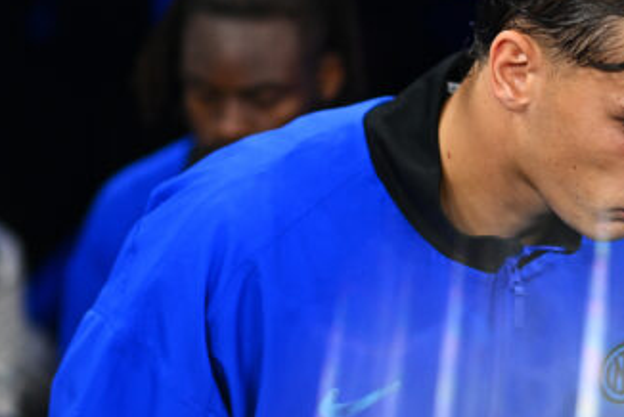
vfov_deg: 8.8
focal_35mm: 157
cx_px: 285
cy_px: 215
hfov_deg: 13.1
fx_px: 2724
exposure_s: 1/800
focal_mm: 50
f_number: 1.4
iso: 400
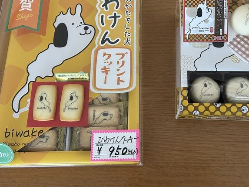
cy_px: 71
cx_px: 151
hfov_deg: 49.8
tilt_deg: -70.3
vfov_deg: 38.4
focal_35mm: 37
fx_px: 266
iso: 200
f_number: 1.5
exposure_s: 1/60
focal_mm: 5.7
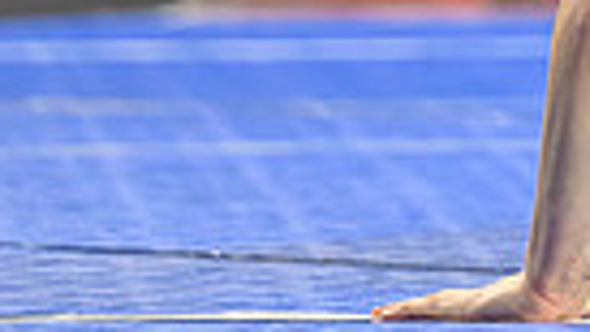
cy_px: -583
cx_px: 1030
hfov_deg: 2.5
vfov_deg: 1.4
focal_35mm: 845
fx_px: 13217
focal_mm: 160
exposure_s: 1/800
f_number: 2.8
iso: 2500
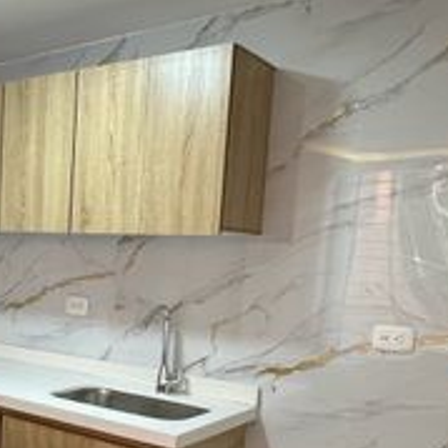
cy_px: 349
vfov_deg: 35.8
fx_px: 674
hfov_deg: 34.4
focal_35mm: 46
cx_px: 30
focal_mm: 2.22
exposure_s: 1/120
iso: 200
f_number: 2.2
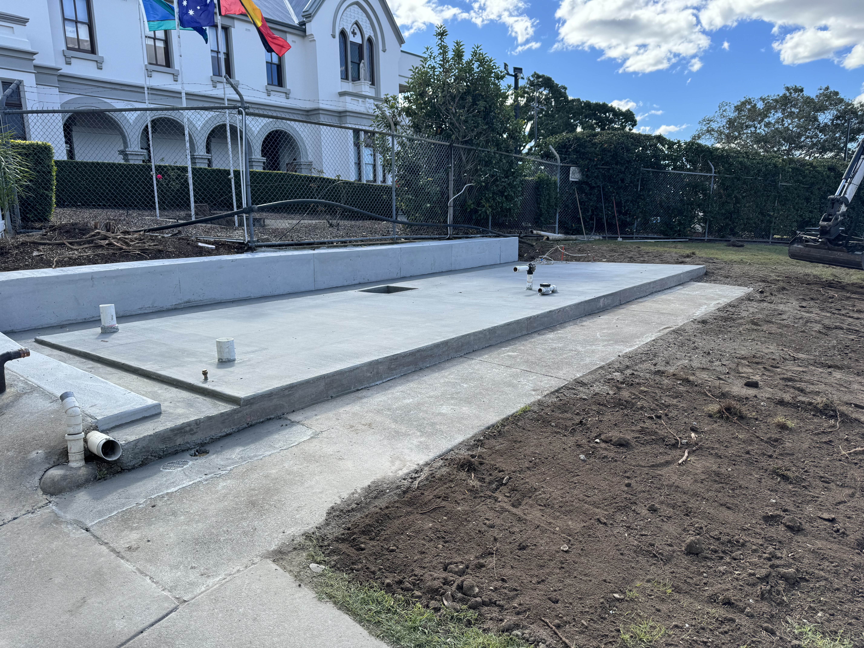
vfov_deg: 56.8
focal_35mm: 24
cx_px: 432
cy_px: 324
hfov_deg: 71.6
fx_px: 599
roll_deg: +1.6
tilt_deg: -10.3
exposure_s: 1/1524
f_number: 1.78
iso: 80
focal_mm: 6.86
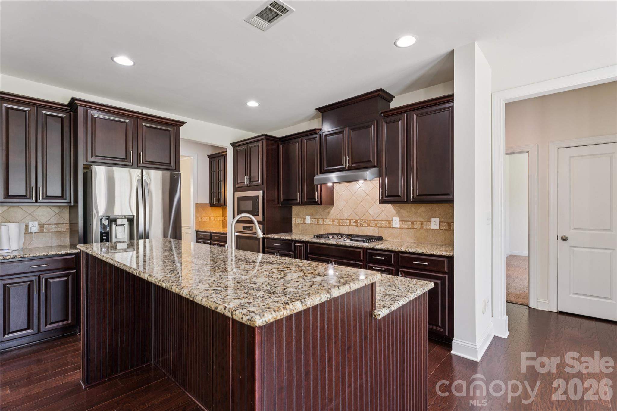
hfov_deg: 94.3
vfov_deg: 71.4
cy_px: 206
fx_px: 286
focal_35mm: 17
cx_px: 308
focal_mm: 16.7
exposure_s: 1
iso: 100
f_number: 13
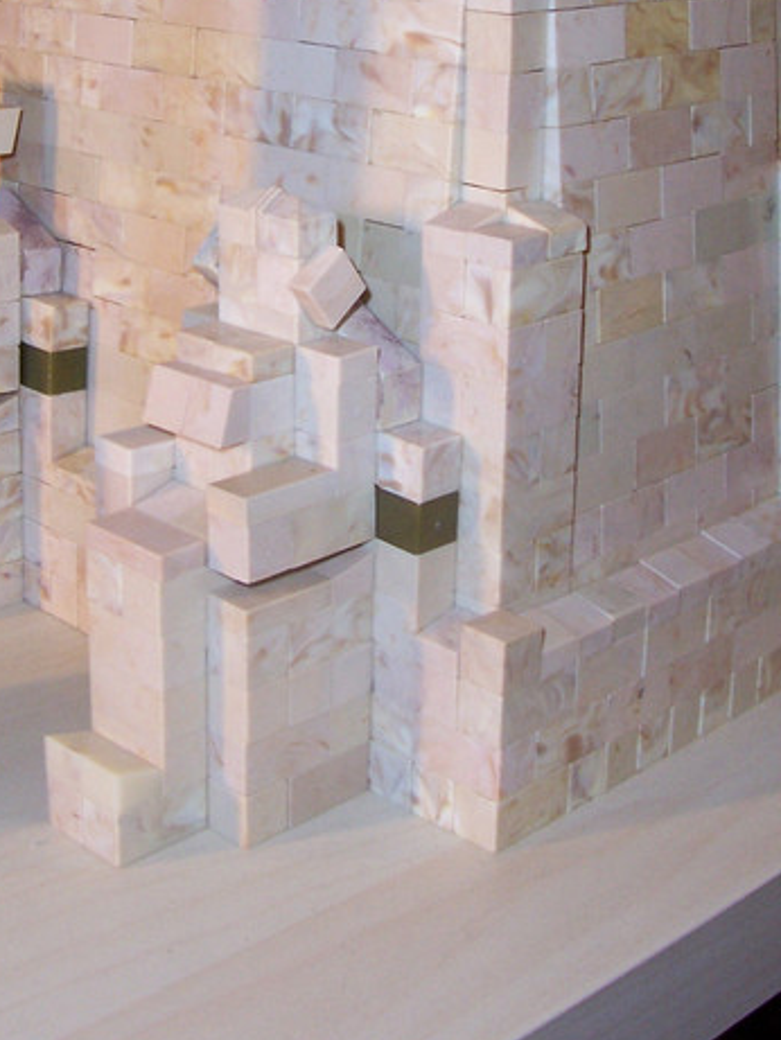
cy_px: 237
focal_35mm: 59
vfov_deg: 32.0
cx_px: 339
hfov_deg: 24.8
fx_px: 1774
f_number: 2.7
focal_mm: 5.6
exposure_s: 1/60
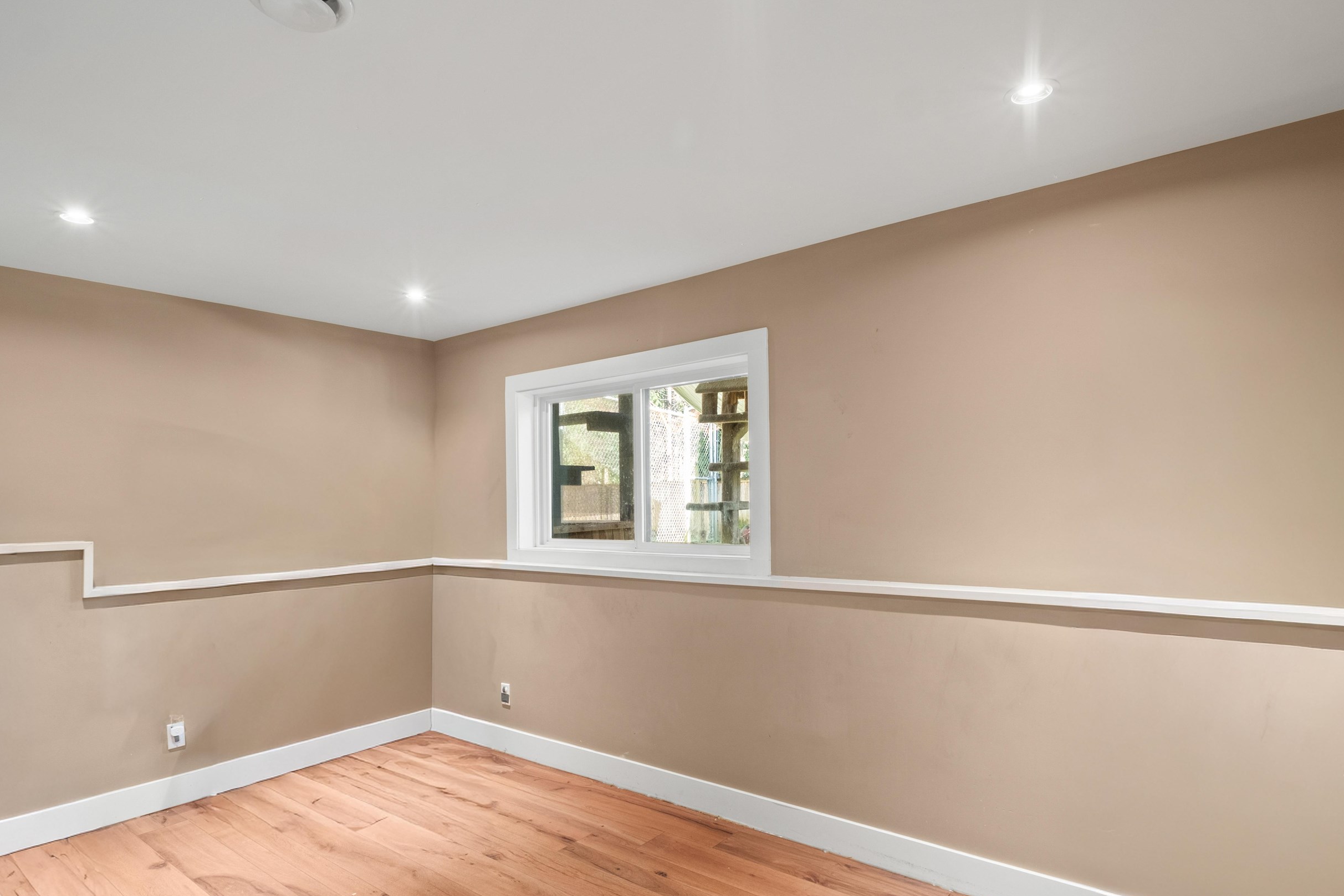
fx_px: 709
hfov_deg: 86.9
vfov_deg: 64.3
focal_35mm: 19
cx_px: 647
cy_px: 505
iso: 400
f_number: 8
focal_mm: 10
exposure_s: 1/1.25
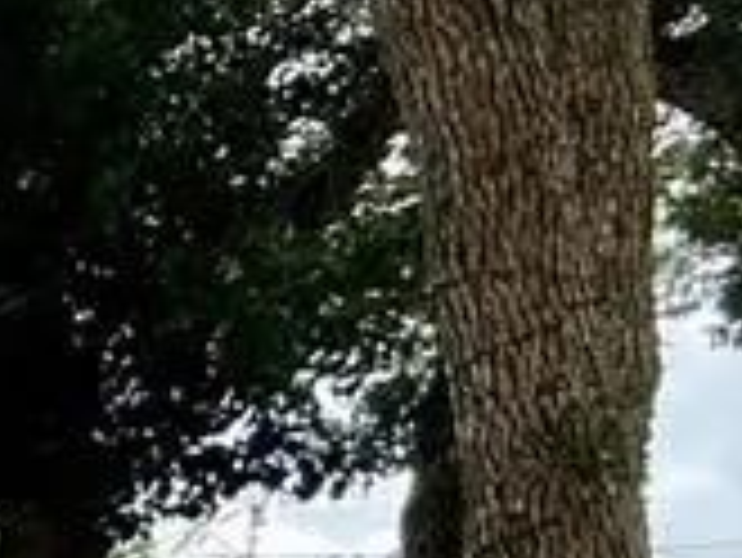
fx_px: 1866
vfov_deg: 14.6
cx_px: -1448
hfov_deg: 11.8
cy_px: 1040
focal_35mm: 87
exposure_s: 1/1368
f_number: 2.2
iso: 64
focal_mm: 2.22
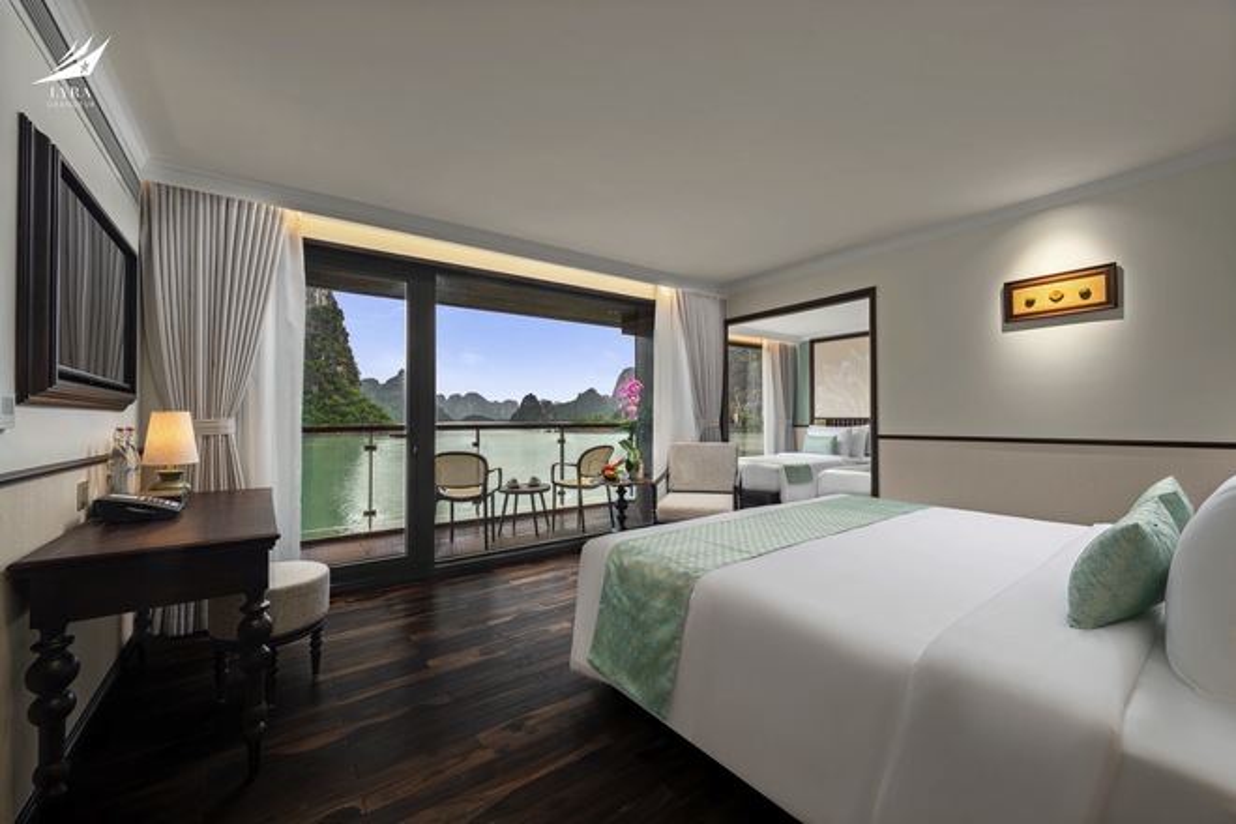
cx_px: 618
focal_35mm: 14
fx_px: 481
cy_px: 412
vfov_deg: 81.2
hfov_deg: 104.3
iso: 200
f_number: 9
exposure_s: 1.6
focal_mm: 14
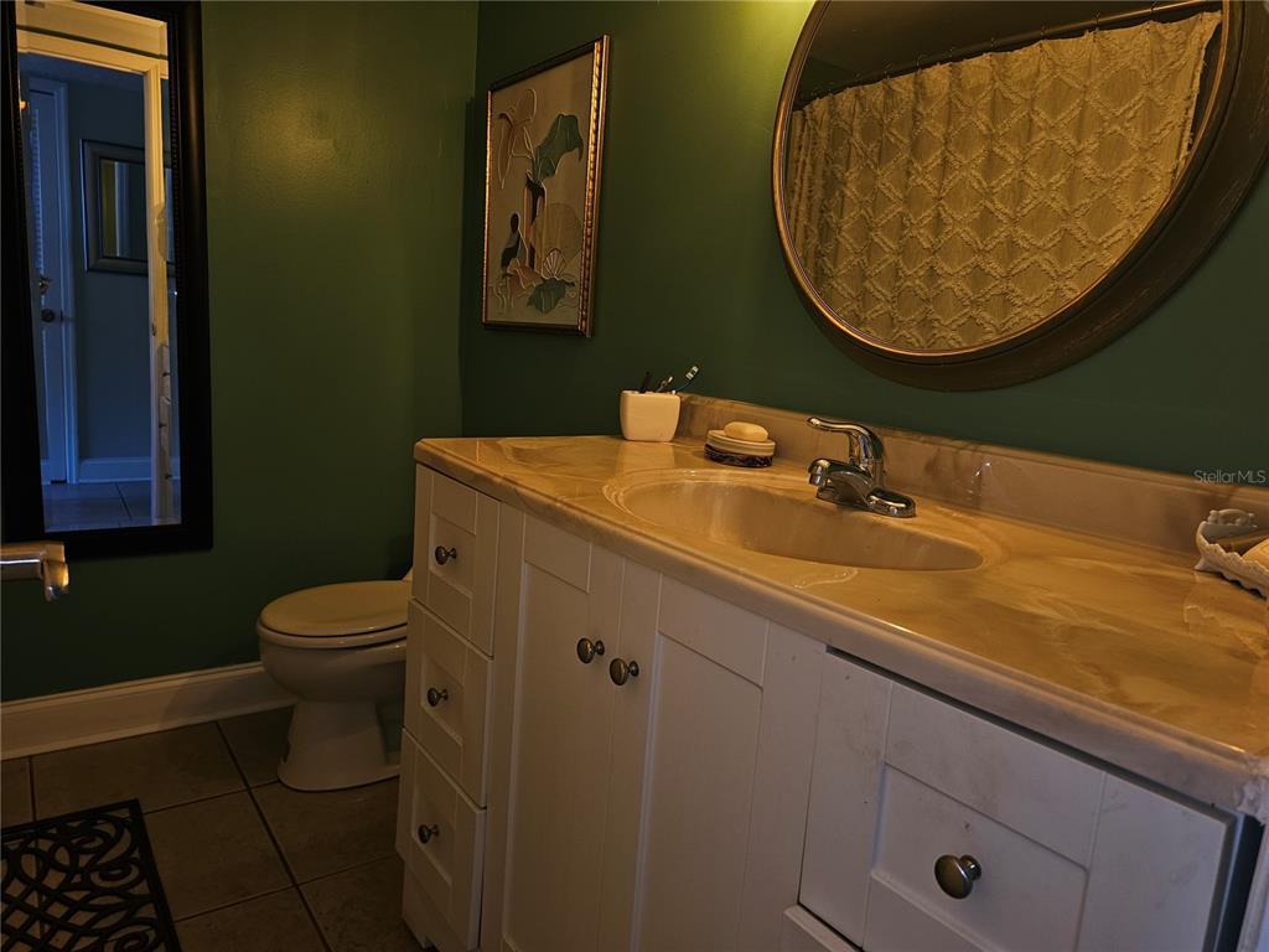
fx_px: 843
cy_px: 476
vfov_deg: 58.9
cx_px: 634
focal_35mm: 23
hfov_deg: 73.9
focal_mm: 6.3
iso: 160
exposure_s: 1/24
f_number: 1.7
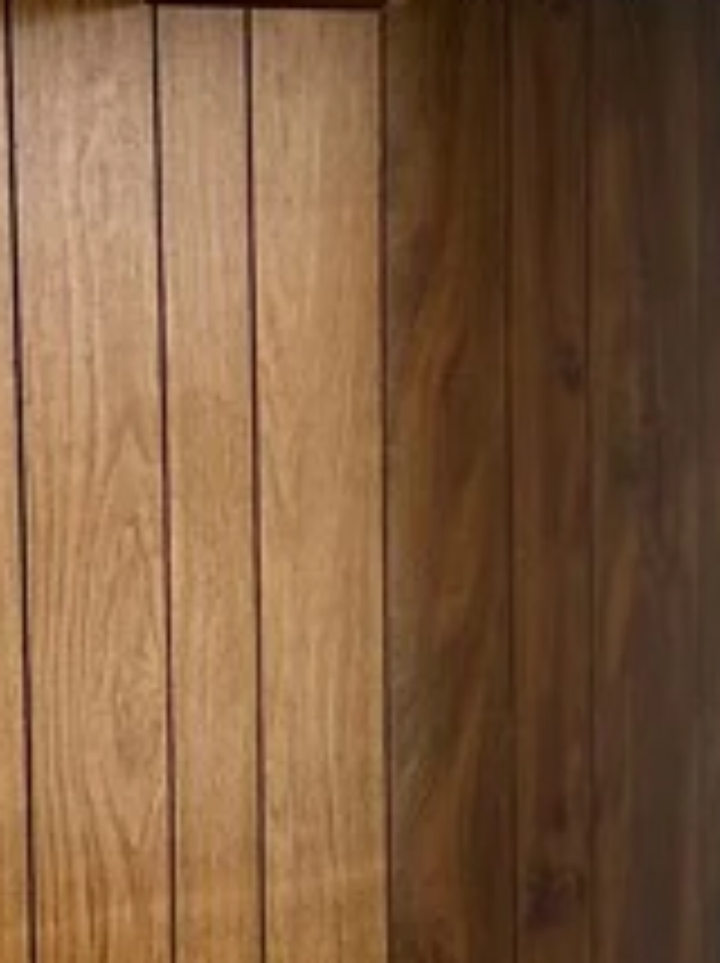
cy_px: 616
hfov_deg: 12.9
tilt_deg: -5.7
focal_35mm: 115
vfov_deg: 17.1
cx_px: 364
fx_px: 3196
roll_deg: -0.2
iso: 125
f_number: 1.78
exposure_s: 1/121
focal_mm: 6.86
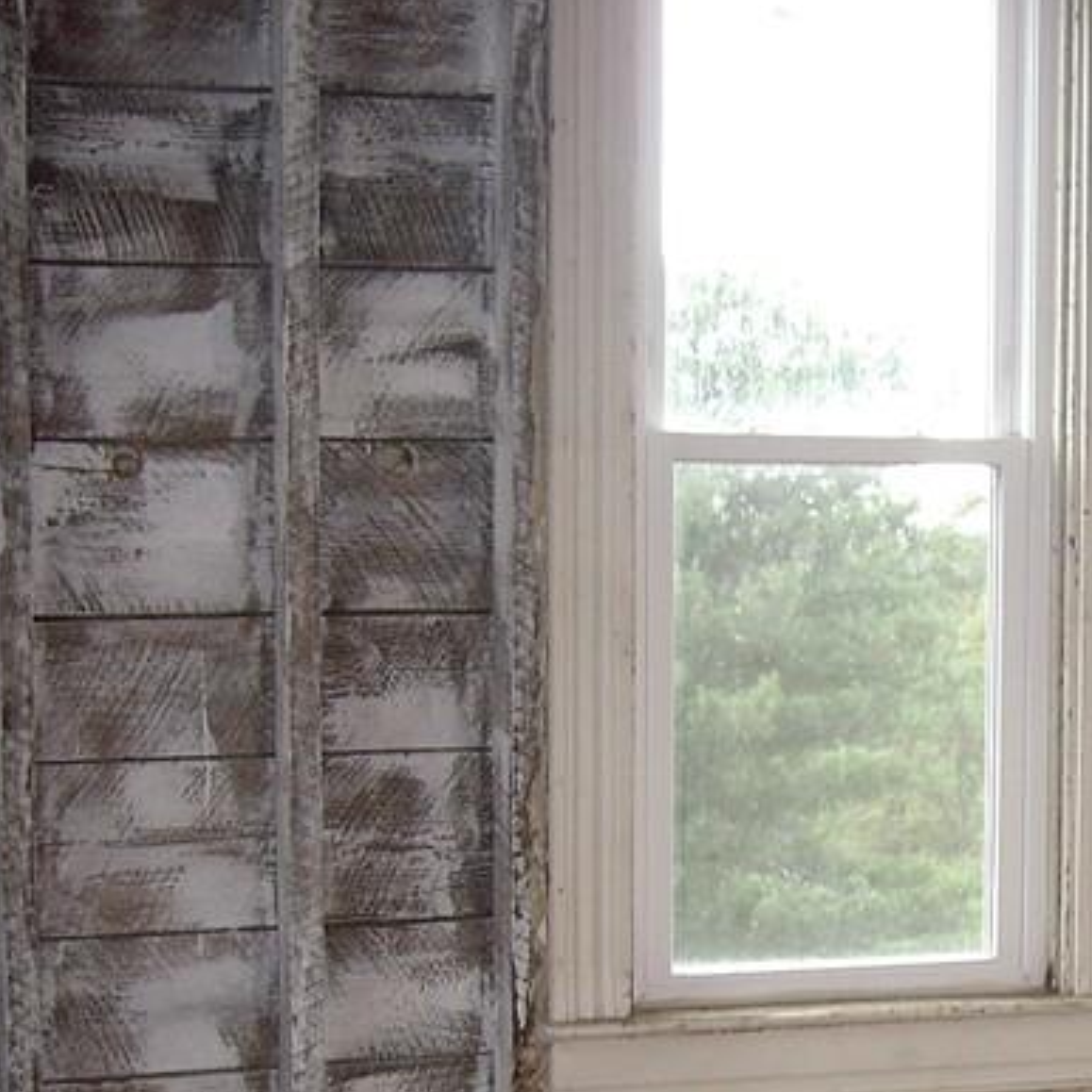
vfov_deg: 19.3
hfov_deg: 19.3
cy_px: 888
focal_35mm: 89
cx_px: 871
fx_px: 3176
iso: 100
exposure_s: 1/50
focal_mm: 6.2
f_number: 2.7
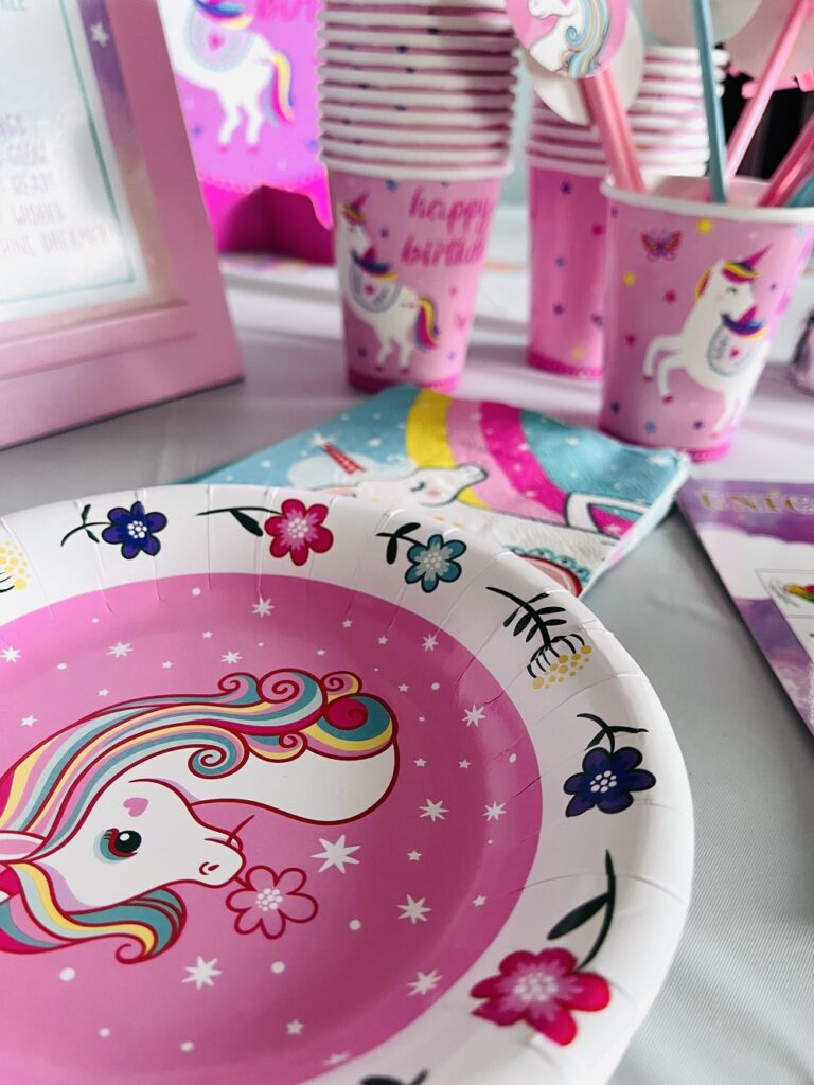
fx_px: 815
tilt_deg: -30.9
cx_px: 407
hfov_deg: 53.1
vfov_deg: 67.3
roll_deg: -2.8
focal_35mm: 26
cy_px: 542
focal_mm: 5.1
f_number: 1.6
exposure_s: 1/60
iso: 125
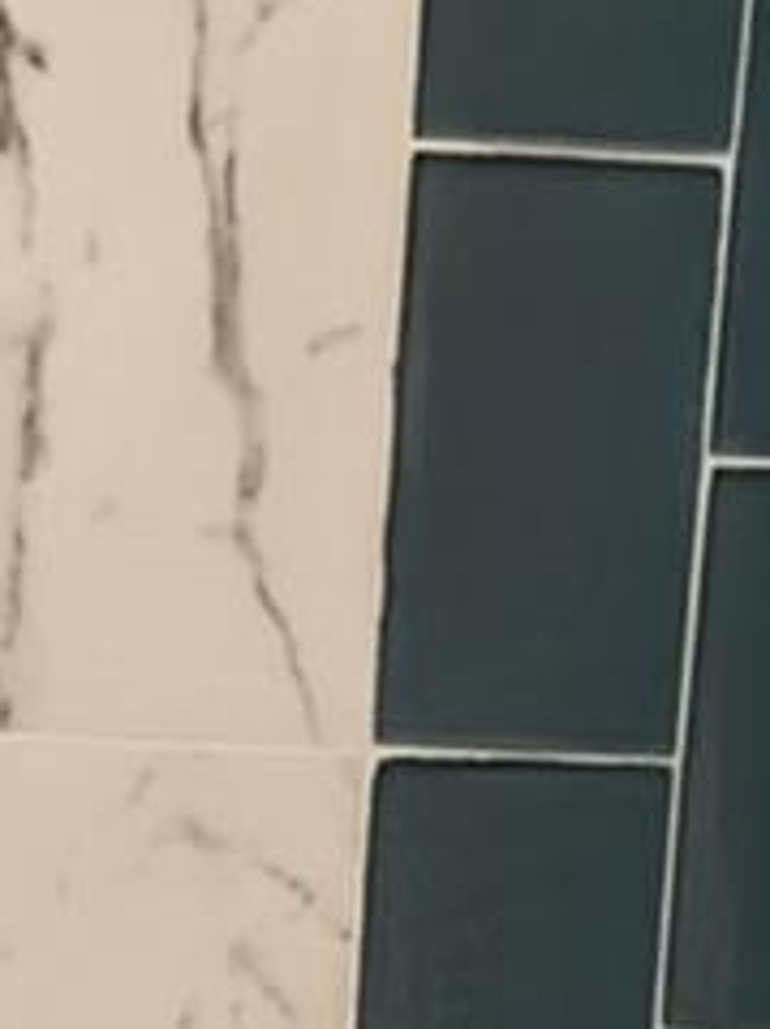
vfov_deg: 12.2
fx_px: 4779
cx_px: 92
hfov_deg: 9.2
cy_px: 159
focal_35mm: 161
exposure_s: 1/60
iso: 409
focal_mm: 5.43
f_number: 1.89
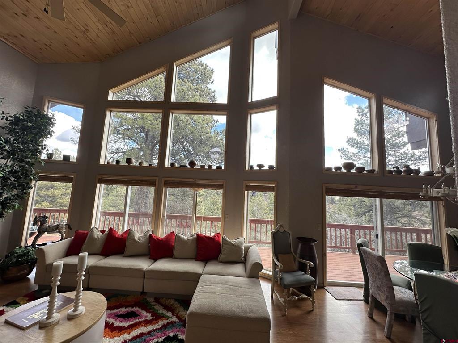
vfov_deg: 85.7
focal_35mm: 14
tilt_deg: +6.0
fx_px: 185
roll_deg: -2.7
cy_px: 172
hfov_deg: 102.1
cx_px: 229
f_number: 2.2
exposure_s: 1/124
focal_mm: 2.22
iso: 40
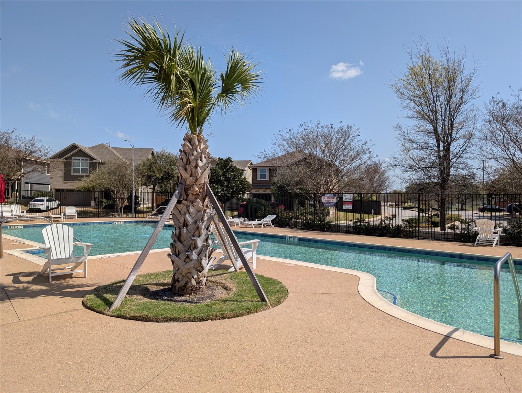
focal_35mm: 24
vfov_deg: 56.9
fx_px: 362
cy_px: 196
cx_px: 261
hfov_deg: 71.5
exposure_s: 1/12195
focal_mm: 6.9
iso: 19
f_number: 1.68
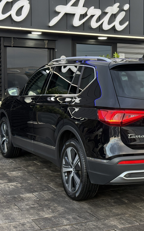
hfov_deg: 19.0
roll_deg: -0.5
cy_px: 115
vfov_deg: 30.2
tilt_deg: -3.6
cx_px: 116
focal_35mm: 68
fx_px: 427
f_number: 1.78
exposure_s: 1/159
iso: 160
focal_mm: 6.76
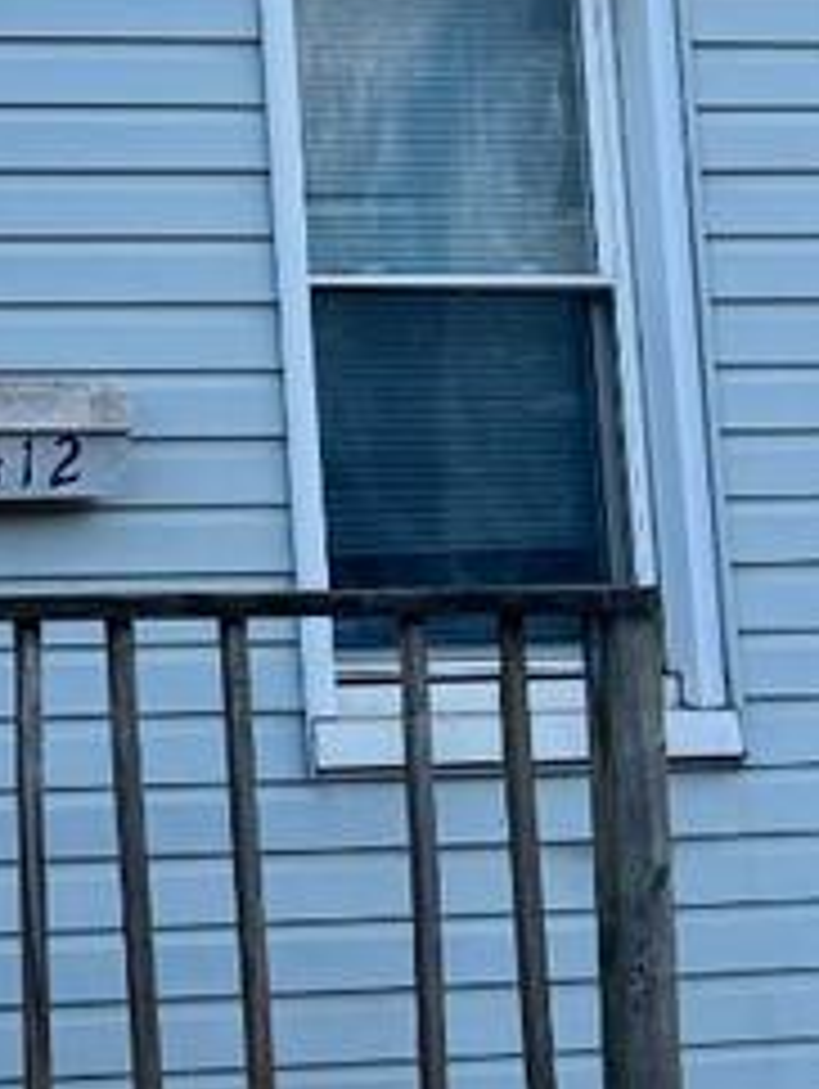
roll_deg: +3.8
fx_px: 3370
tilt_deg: +8.9
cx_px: -428
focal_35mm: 107
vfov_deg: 17.9
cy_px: 9
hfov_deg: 13.1
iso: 80
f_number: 1.78
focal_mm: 6.76
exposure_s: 1/747
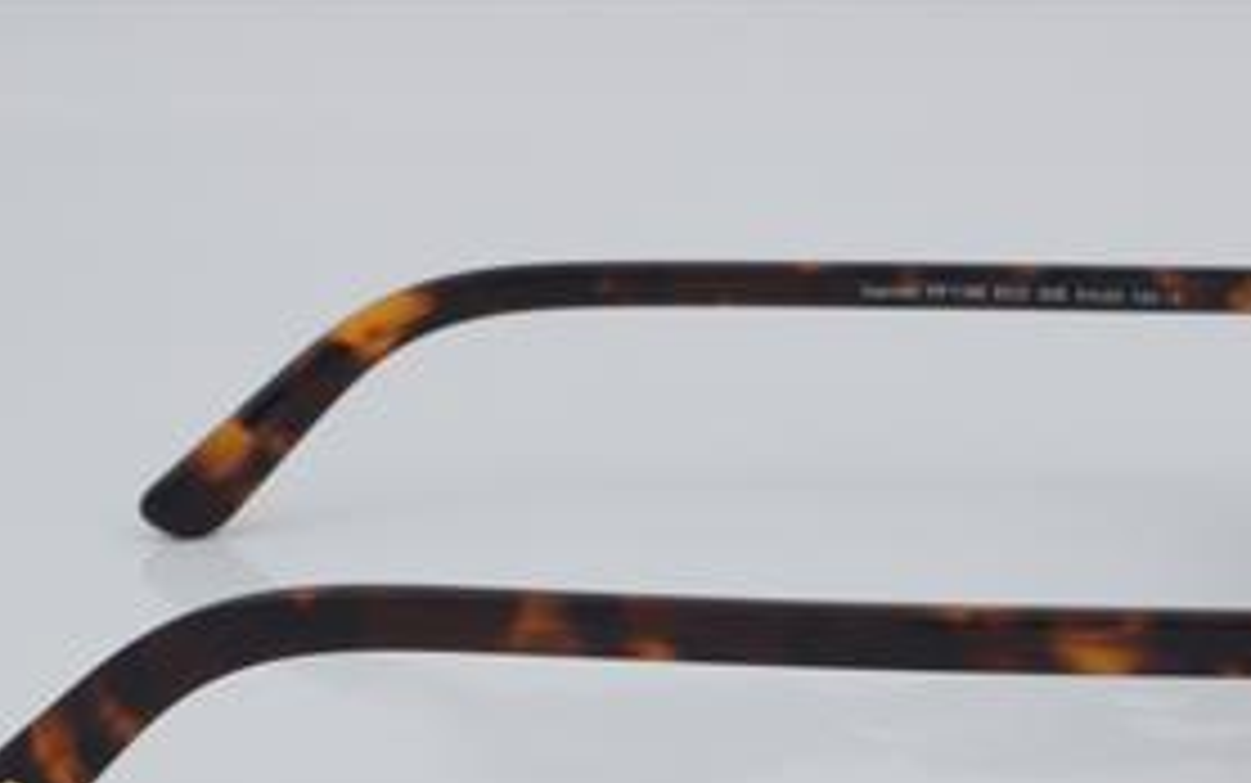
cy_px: 585
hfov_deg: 17.2
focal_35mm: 121
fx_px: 4118
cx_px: 783
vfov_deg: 10.8
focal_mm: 55
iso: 100
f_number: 32
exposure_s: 1/4
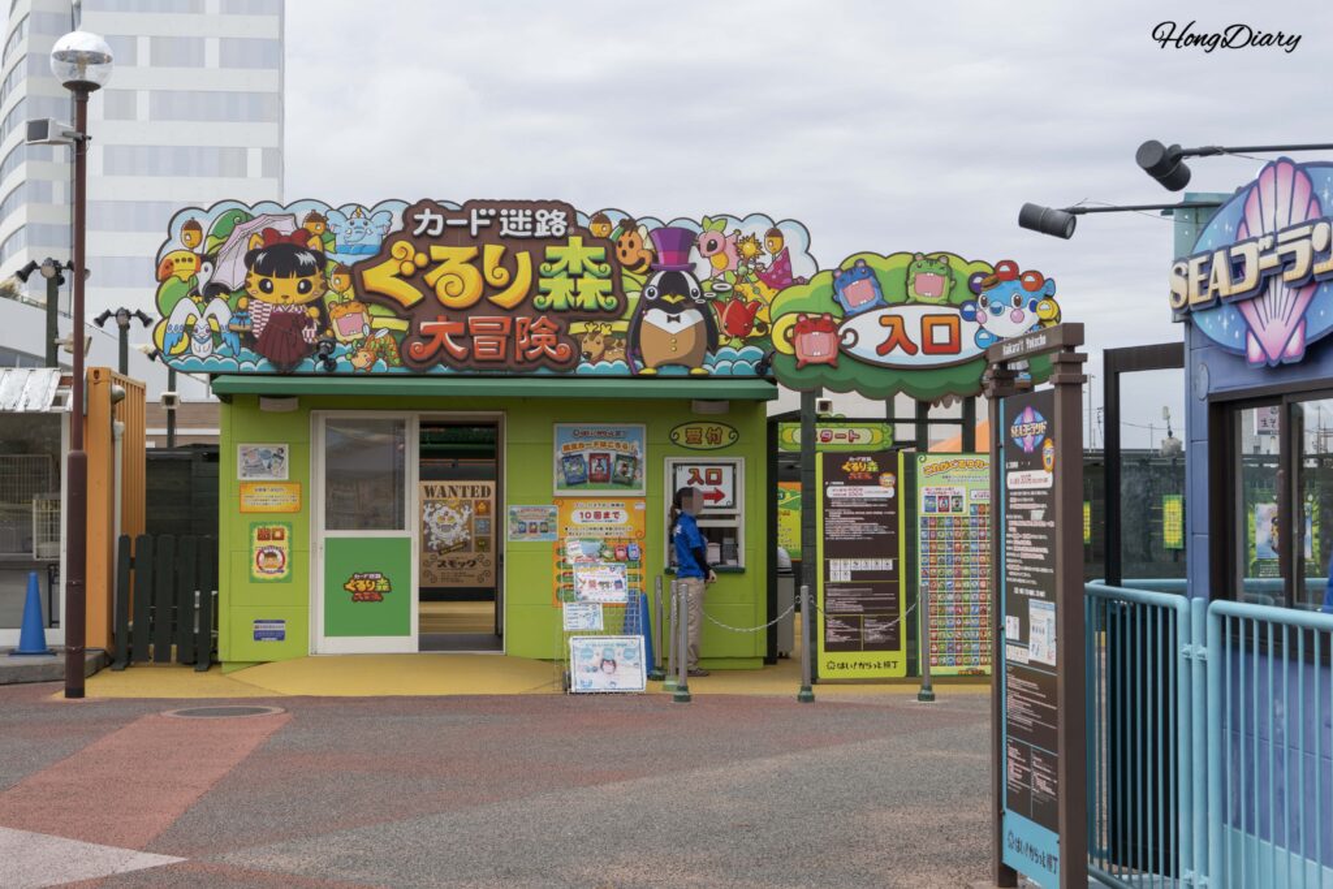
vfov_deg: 24.6
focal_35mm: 55
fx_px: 2037
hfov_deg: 36.2
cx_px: 666
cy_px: 444
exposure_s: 1/125
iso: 100
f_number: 11
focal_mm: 55
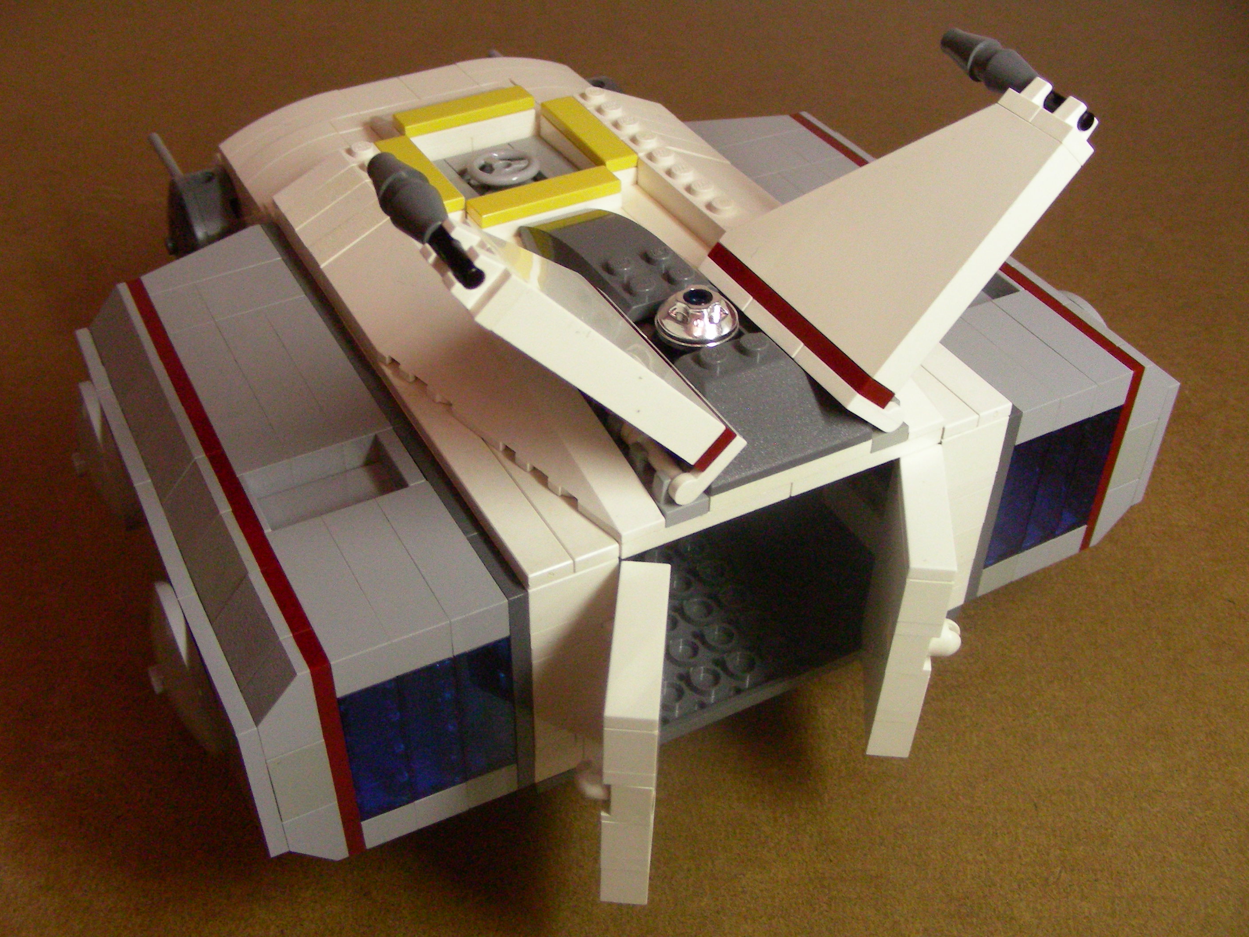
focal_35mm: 38
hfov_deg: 49.0
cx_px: 624
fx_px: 1371
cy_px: 468
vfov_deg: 37.7
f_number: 3.5
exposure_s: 1/44.6
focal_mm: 6.3
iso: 400
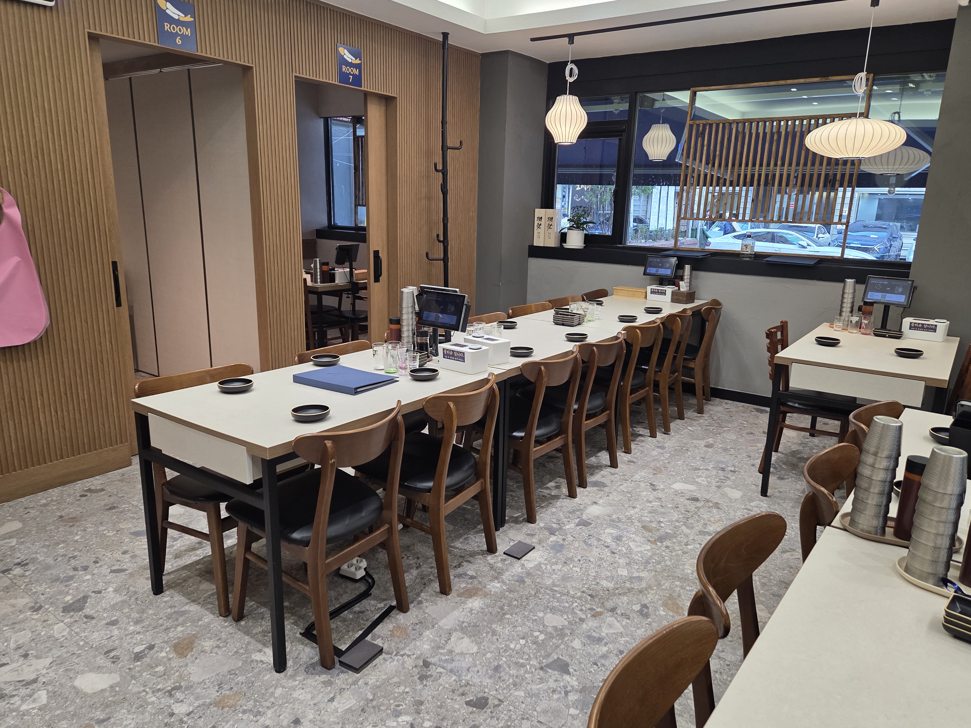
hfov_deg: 71.6
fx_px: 673
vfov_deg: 56.8
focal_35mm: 24
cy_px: 373
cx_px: 503
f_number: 1.8
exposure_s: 1/120
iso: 125
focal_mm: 5.4
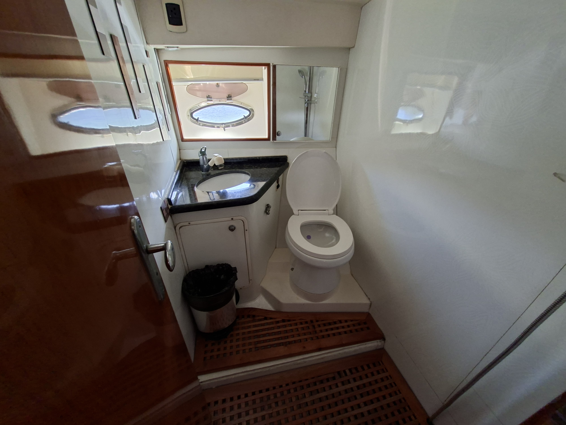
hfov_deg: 106.2
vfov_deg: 89.9
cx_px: 283
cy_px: 212
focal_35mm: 13
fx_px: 213
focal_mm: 1.74
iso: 100
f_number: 2.2
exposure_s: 1/40
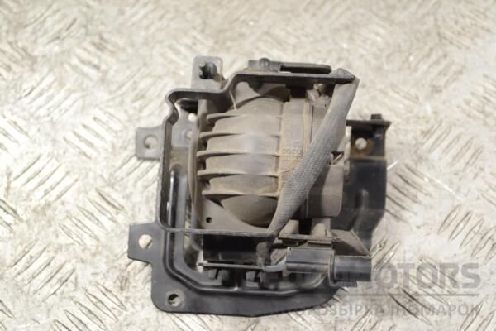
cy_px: 166
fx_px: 827
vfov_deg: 22.6
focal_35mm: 60
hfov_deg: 33.4
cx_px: 248
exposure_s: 1/30
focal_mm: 40
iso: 360
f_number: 5.3
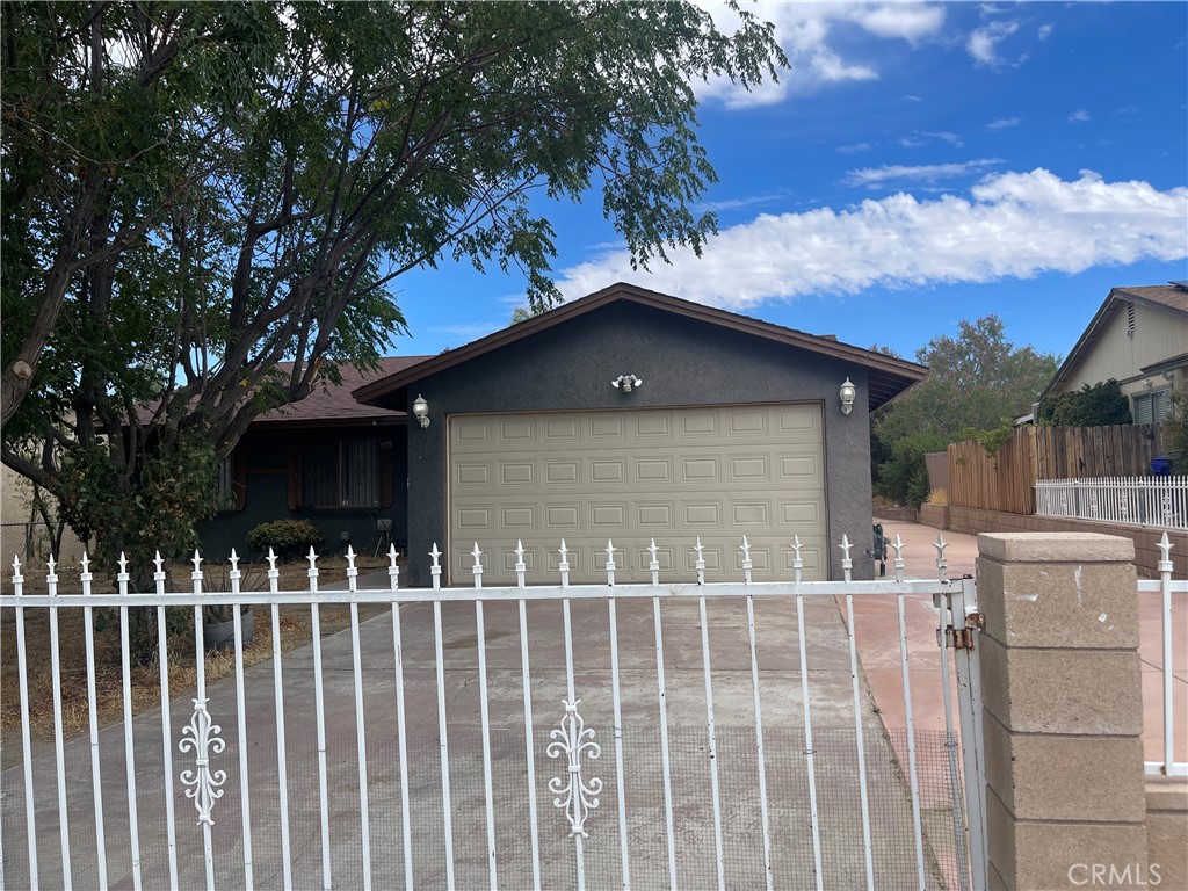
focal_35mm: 26
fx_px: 892
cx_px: 594
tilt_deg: +2.5
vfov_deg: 53.1
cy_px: 446
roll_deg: +0.9
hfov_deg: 67.3
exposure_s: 1/3086
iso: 32
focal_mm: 5.1
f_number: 1.6
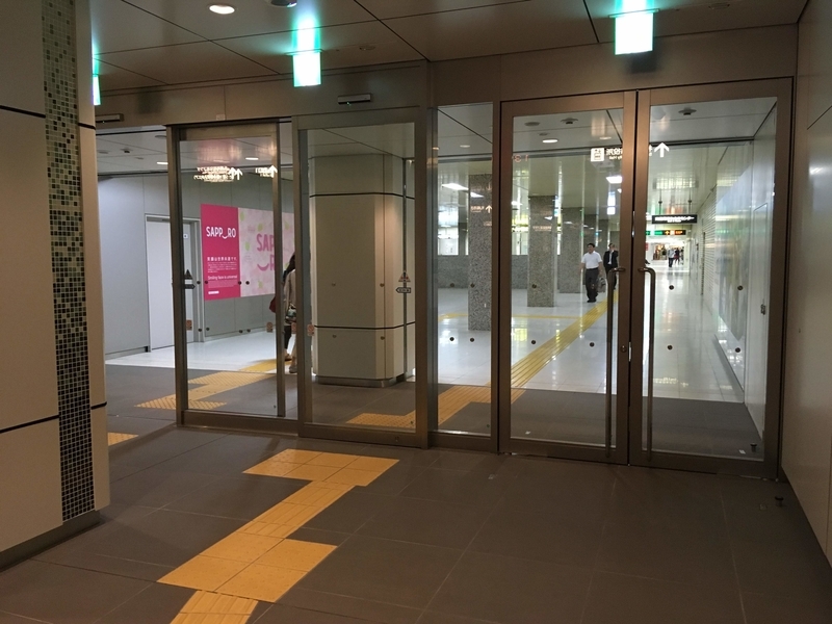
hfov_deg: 61.7
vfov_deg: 48.2
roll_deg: +0.4
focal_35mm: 29
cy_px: 312
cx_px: 416
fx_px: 697
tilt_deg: -6.0
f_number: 2.2
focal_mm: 4.15
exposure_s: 1/24
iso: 200
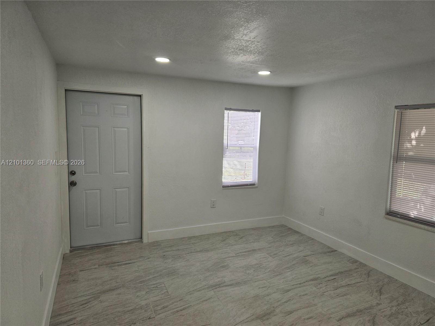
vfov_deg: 58.9
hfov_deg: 73.9
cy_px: 163
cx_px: 218
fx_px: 289
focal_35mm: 23
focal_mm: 6.3
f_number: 1.7
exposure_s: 1/359
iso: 160
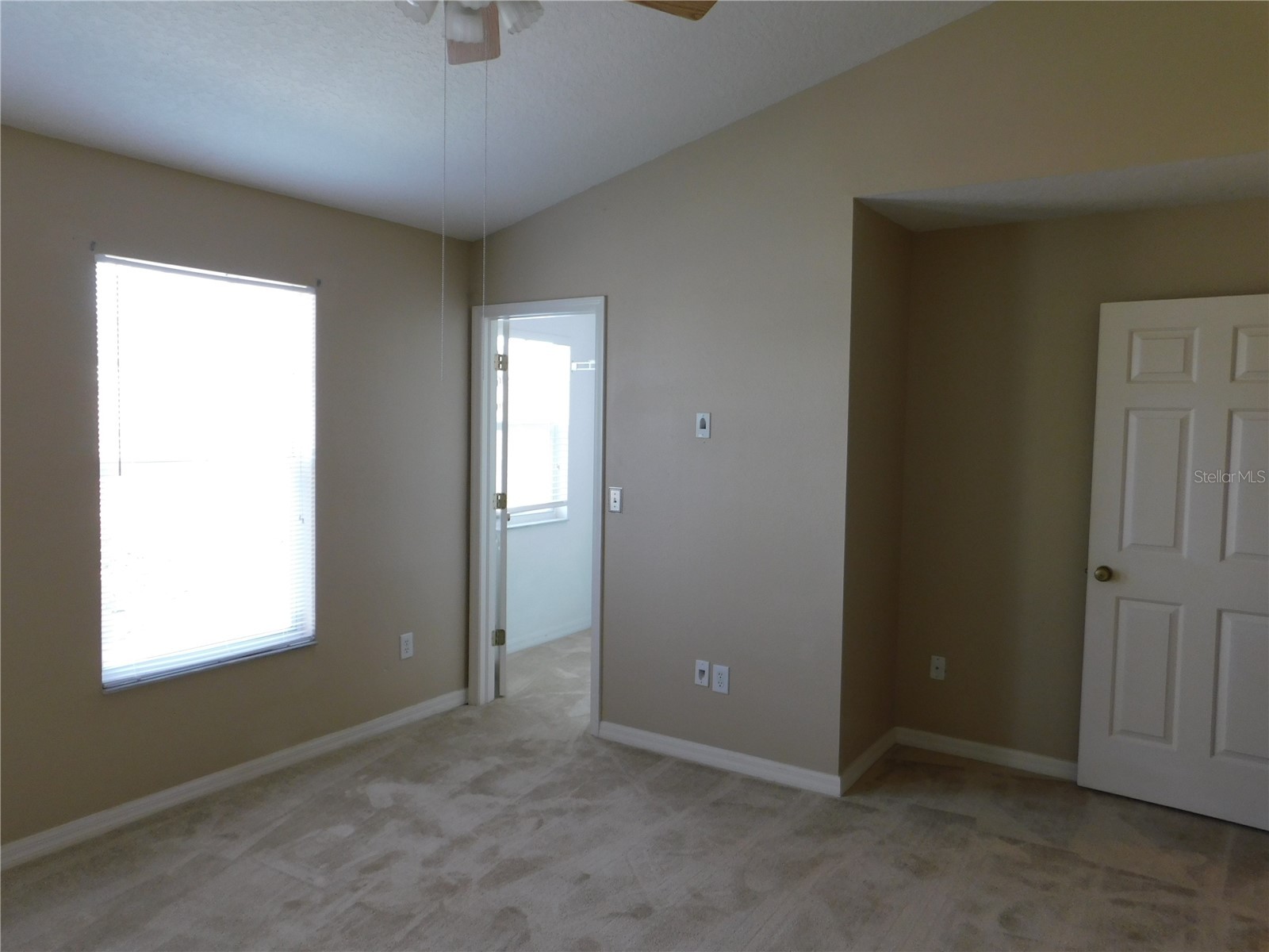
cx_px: 634
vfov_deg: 56.8
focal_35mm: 24
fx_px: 880
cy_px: 476
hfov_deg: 71.6
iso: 125
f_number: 3
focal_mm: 4.1
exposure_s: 1/30
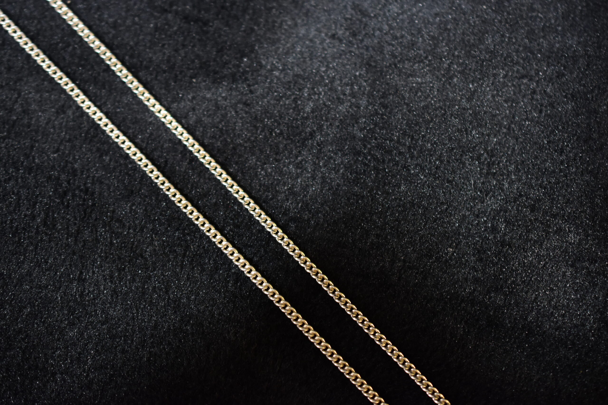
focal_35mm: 60
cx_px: 304
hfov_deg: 33.4
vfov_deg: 22.6
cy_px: 202
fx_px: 1013
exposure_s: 1/25
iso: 800
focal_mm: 40
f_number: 3.2
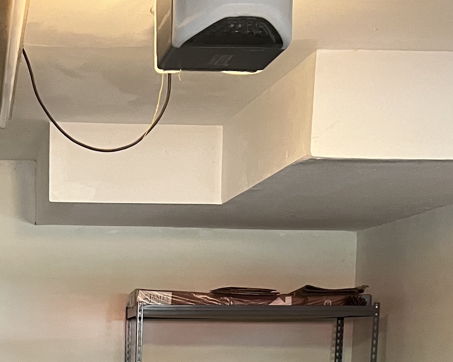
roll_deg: +0.0
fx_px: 1019
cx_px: 60
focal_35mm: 76
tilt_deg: -8.9
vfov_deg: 18.5
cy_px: 492
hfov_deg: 24.5
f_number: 1.5
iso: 500
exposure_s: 1/60
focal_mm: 5.7
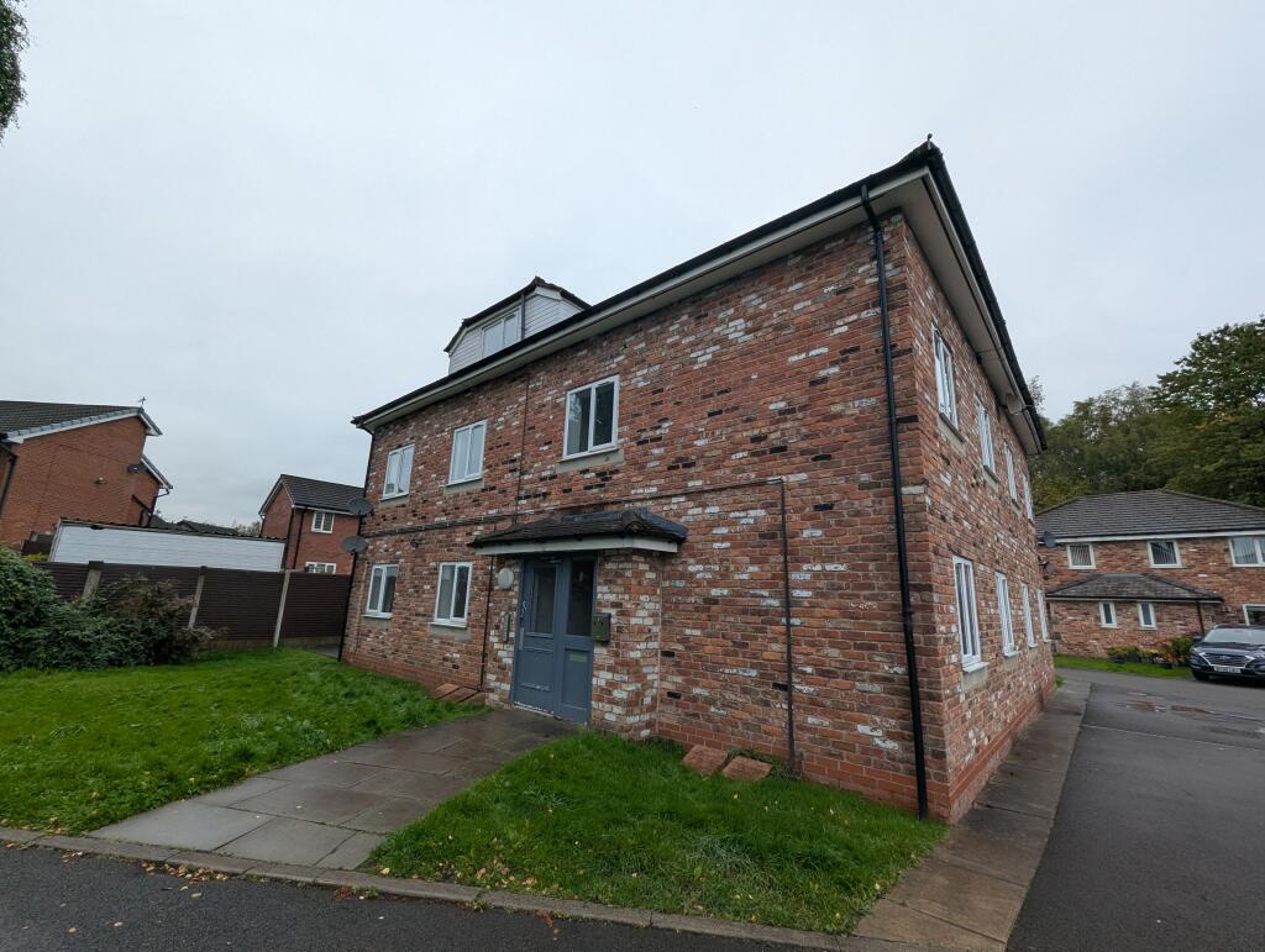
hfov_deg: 106.1
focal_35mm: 13
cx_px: 632
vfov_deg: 90.1
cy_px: 476
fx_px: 476
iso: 49
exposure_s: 1/204
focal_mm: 1.95
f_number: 2.2
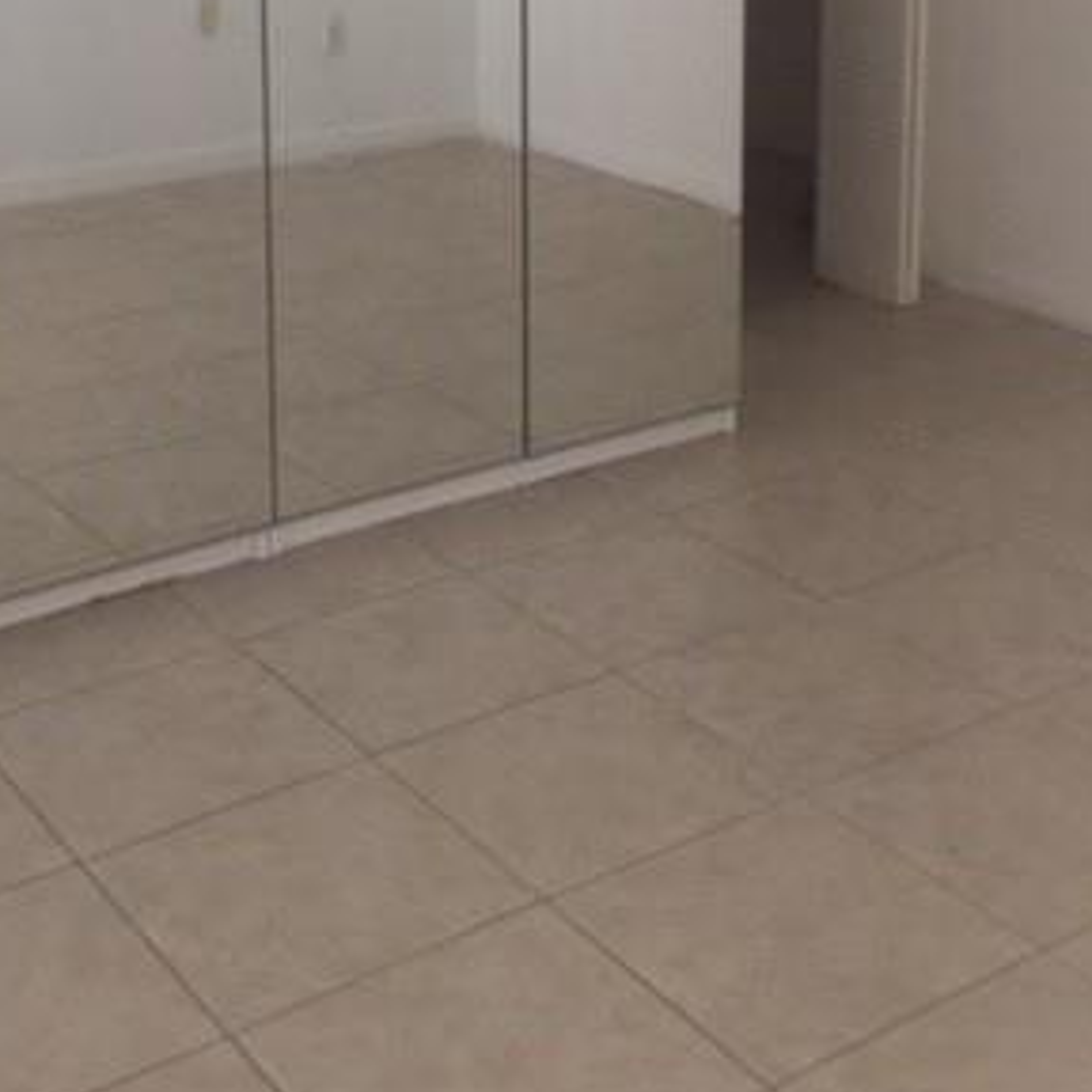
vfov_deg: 28.4
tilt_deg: -7.6
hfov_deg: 30.0
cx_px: 565
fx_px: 2034
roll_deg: +0.0
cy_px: 27
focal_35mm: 57
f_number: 2.2
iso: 80
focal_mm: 4.15
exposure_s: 1/4
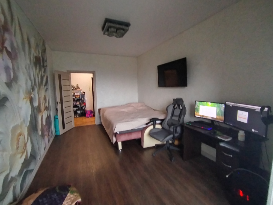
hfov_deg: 94.5
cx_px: 136
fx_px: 126
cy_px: 102
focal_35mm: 16
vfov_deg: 78.1
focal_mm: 1.42
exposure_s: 1/25
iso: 414
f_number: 2.2
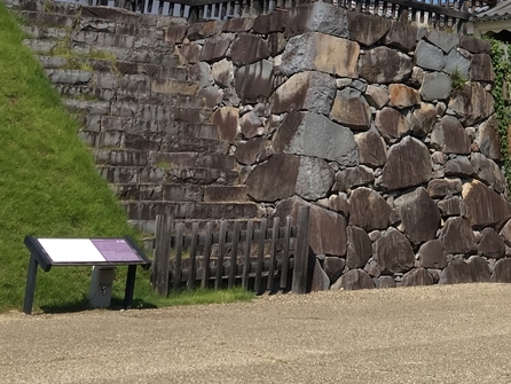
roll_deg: -0.9
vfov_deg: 18.1
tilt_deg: +12.8
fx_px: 1152
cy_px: -55
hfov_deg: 22.9
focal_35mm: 78
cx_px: 622
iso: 25
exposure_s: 1/1202
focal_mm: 4.15
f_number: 2.2
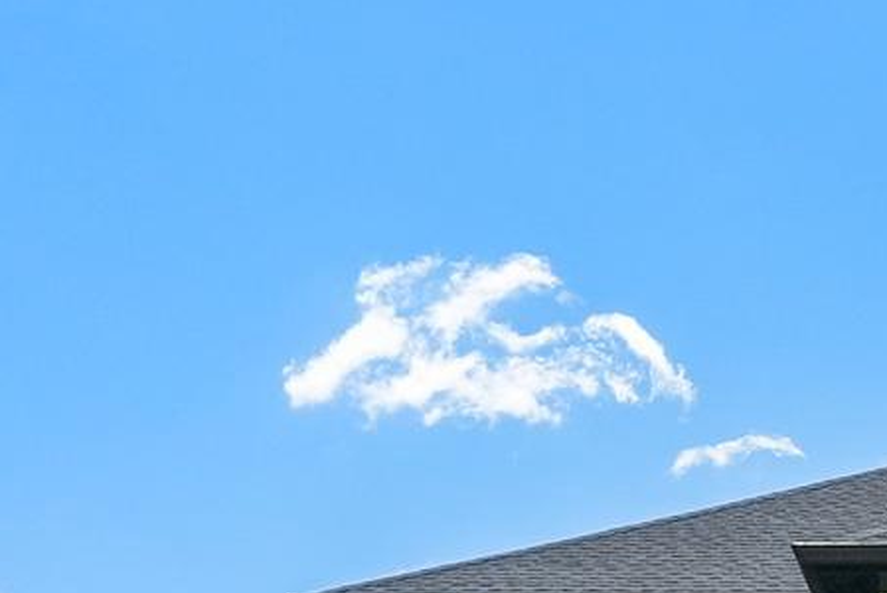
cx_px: 1152
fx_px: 1800
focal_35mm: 73
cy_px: 1185
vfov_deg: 15.1
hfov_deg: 24.2
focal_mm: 16
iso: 800
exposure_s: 1/640
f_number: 10
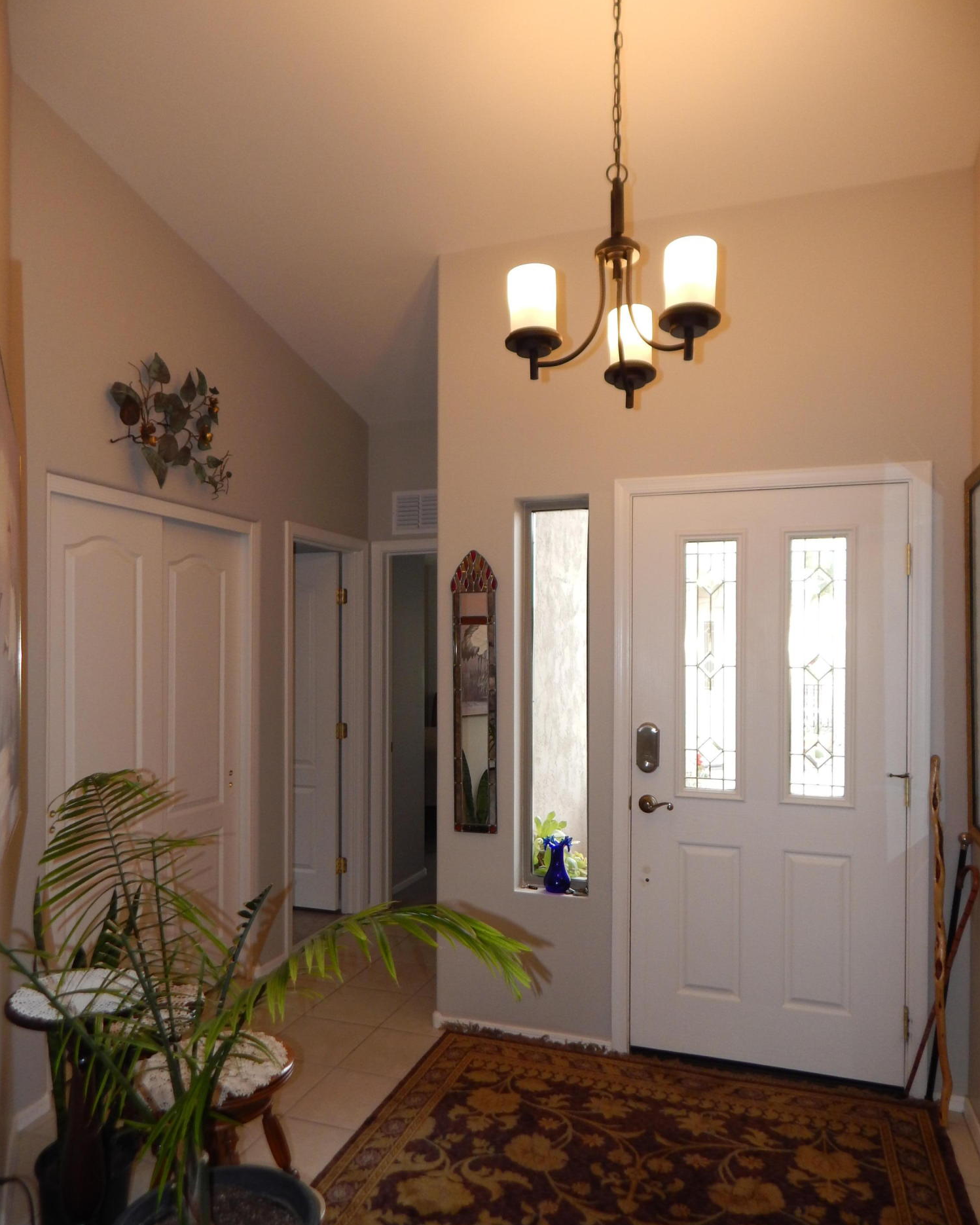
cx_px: 490
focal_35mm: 24
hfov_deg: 58.8
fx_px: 870
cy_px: 642
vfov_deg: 70.2
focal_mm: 4
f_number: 3
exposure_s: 1/30
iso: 180
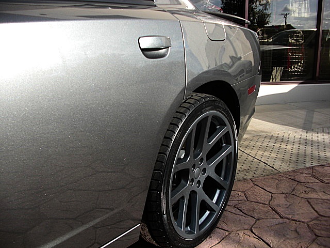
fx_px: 343
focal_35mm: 36
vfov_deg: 39.7
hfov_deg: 51.4
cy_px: 124
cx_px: 165
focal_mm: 6.3
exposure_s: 1/500
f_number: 2.8
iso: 50
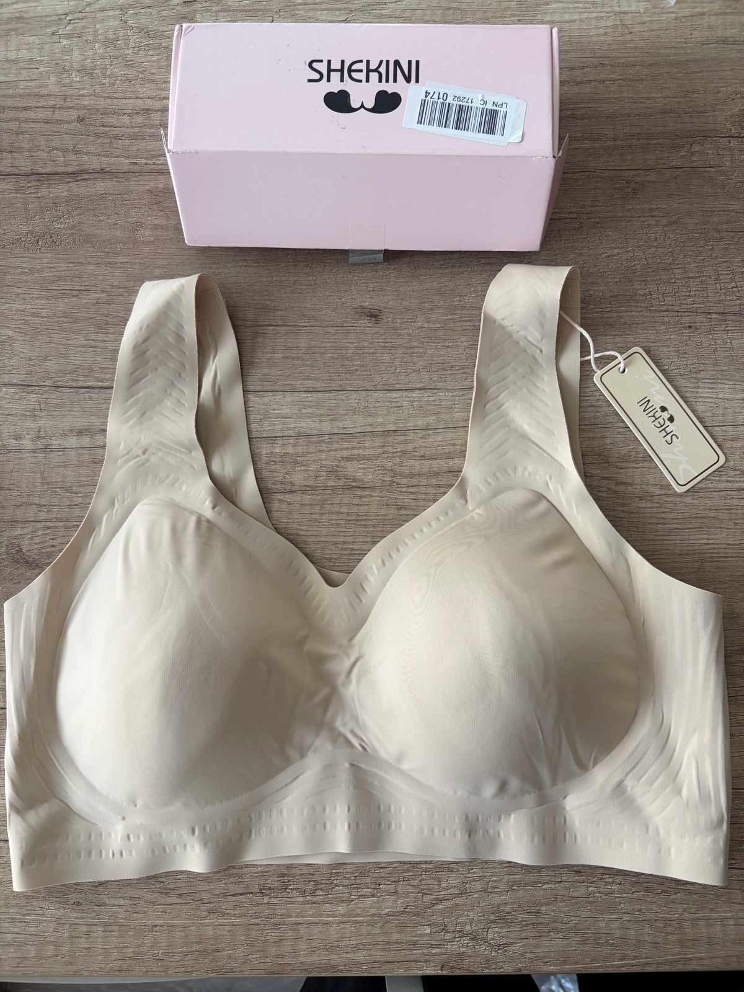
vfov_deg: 67.3
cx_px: 372
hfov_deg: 53.1
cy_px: 496
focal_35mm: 26
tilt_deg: -81.8
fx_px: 745
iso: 80
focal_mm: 5.96
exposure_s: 1/122
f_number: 1.6
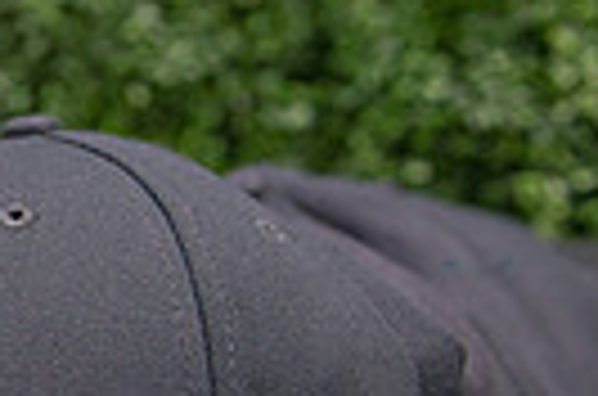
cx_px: -378
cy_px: 232
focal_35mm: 105
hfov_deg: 17.0
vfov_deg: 13.0
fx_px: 1740
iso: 500
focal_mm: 24
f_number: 3.5
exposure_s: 1/500
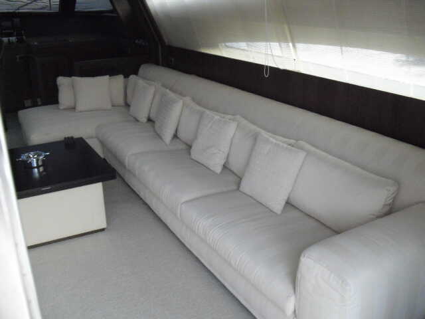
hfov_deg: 51.4
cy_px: 160
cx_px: 212
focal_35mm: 36
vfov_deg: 39.7
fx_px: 442
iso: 800
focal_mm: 6.3
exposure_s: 1/125
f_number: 3.1
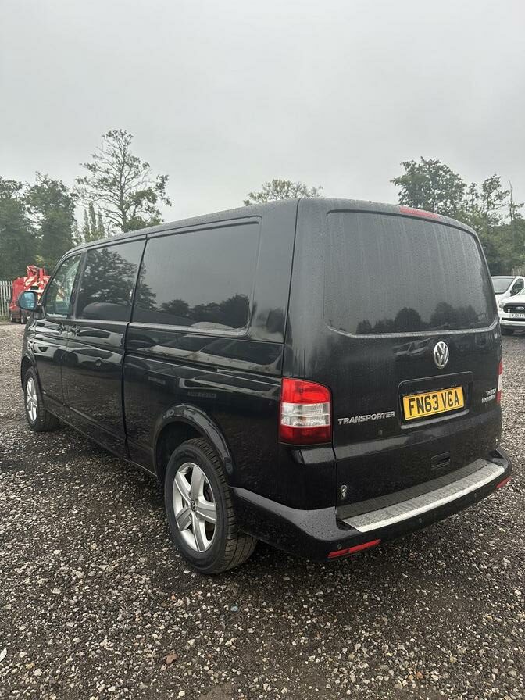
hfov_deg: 56.8
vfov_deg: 71.6
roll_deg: -0.9
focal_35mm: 24
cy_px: 350
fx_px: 485
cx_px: 262
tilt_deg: -7.6
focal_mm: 6.86
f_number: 1.78
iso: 80
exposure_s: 1/319
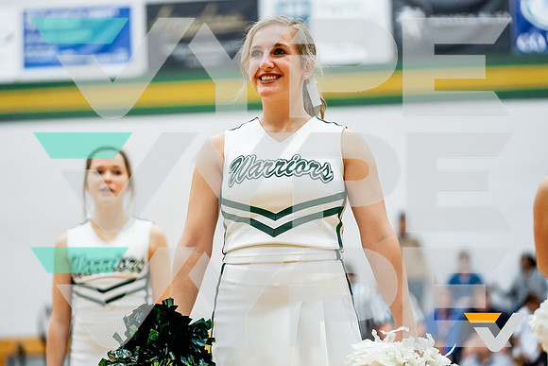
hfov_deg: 16.5
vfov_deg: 11.1
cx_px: 253
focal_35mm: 124
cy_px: 169
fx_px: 1886
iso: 2000
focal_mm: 115
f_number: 2.8
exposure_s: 1/1000
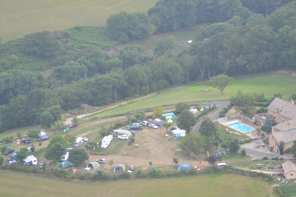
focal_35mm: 147
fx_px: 1208
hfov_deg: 14.0
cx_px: 148
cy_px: 98
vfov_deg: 9.3
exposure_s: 1/400
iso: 400
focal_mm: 98
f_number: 5
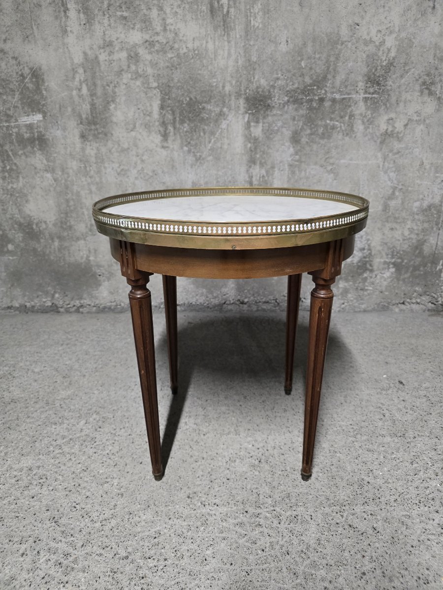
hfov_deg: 58.9
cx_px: 222
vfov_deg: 73.9
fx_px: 392
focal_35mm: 23
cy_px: 295
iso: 800
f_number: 1.7
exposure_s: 1/100
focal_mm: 6.3
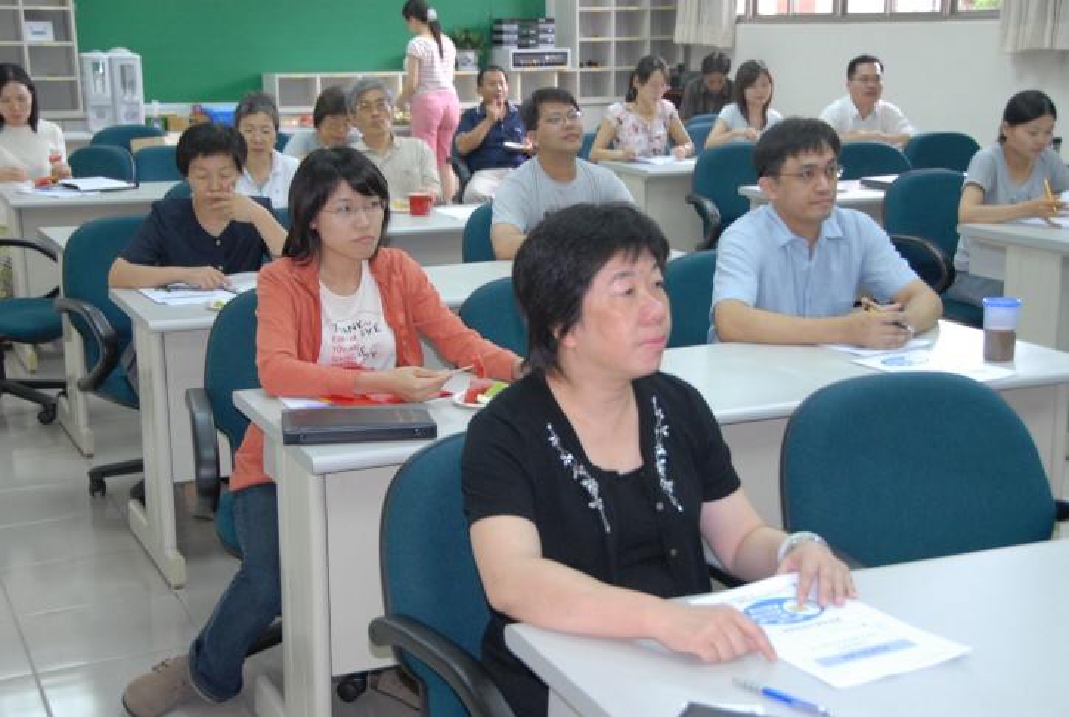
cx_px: 534
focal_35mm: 52
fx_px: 1562
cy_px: 358
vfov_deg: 25.9
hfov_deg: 37.8
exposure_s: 1/60
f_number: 4.5
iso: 640
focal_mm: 35
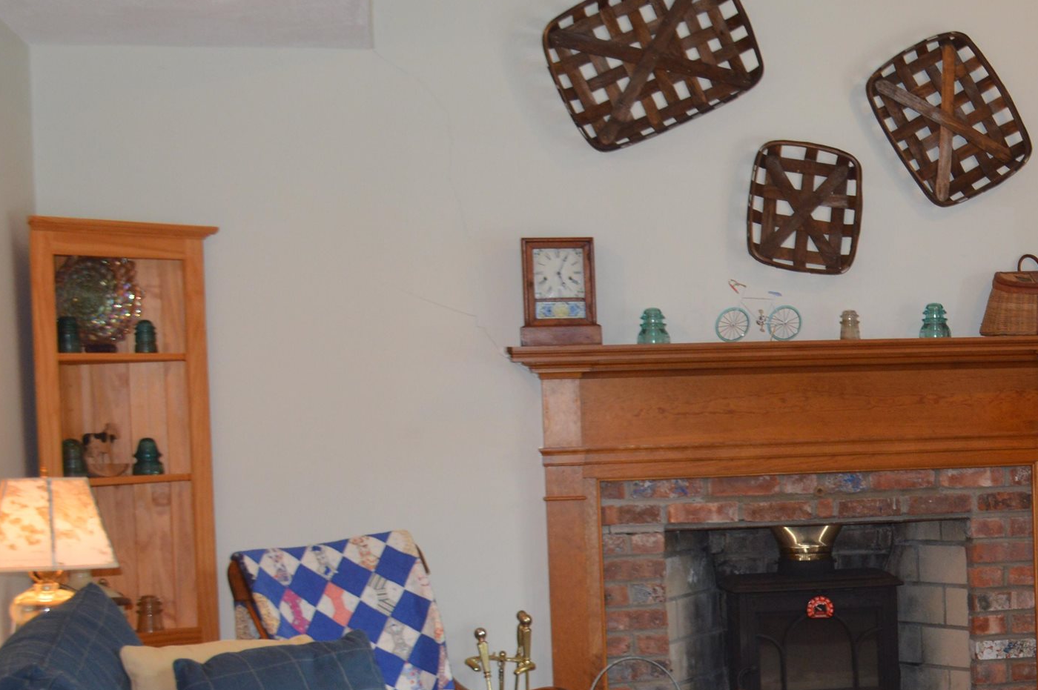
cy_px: 537
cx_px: 1108
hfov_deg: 24.2
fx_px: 2276
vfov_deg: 17.1
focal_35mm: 79
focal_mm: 24
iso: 400
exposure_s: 1/60
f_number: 4
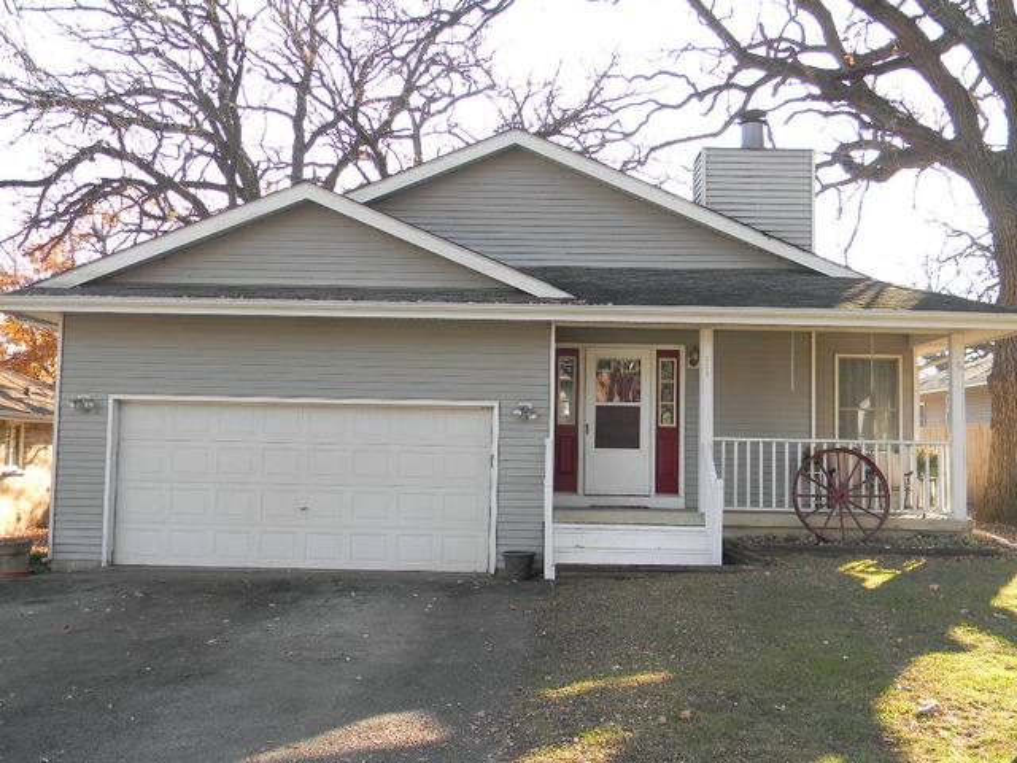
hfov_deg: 51.4
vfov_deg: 39.7
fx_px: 1058
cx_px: 508
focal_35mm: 36
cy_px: 382
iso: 80
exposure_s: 1/93.6
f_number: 3.7
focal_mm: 6.4
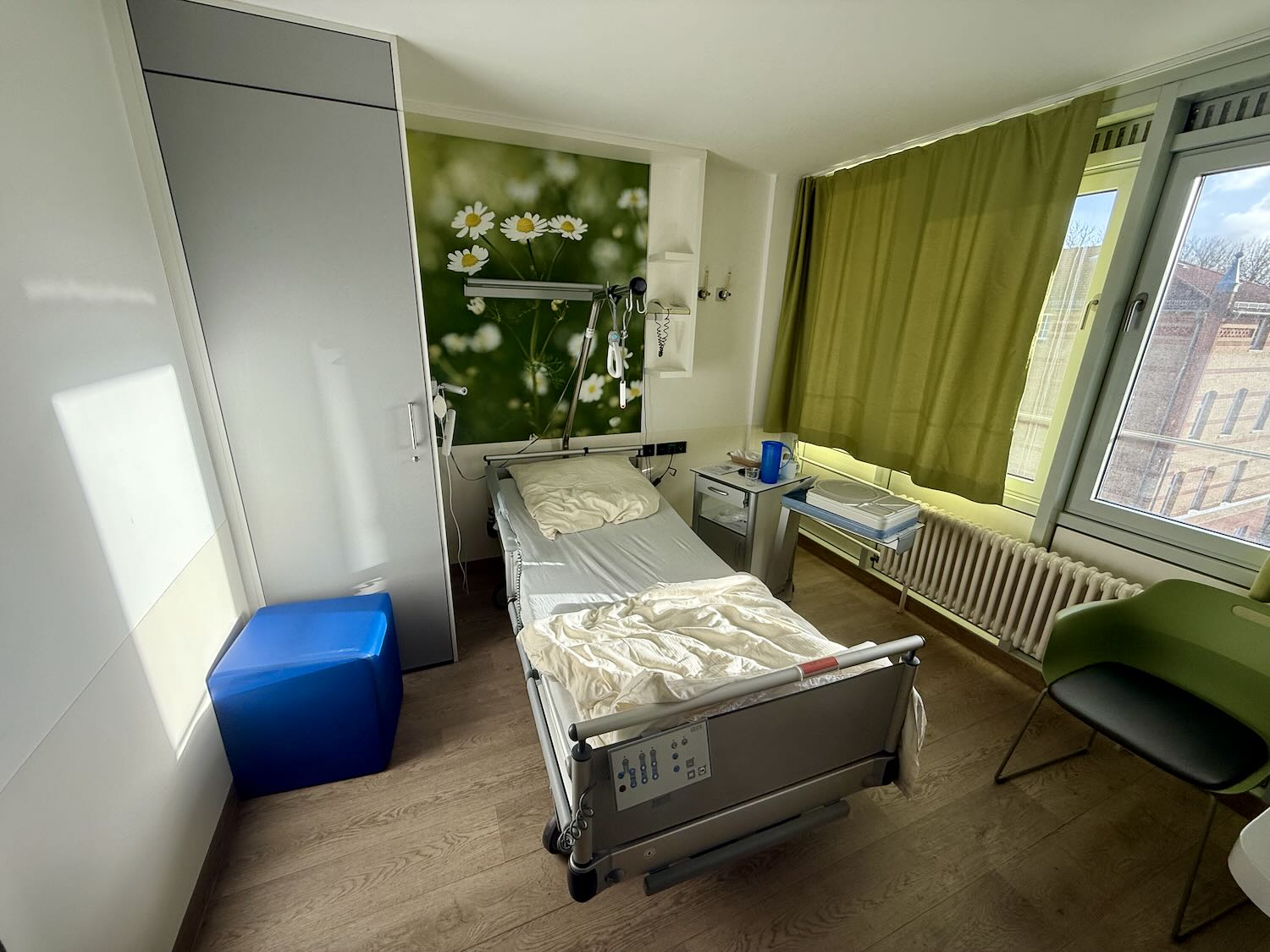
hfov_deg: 102.1
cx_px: 635
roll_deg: -1.4
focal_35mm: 14
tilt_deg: -17.4
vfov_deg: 85.7
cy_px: 476
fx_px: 514
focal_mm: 2.22
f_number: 2.2
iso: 64
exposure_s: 1/216
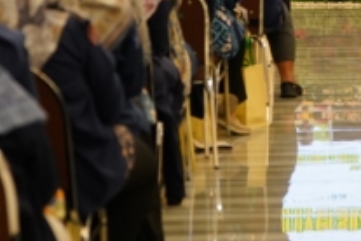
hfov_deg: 7.9
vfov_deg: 5.2
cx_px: 340
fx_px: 2607
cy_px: -187
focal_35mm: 260
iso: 1600
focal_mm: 70
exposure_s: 1/250
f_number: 3.2
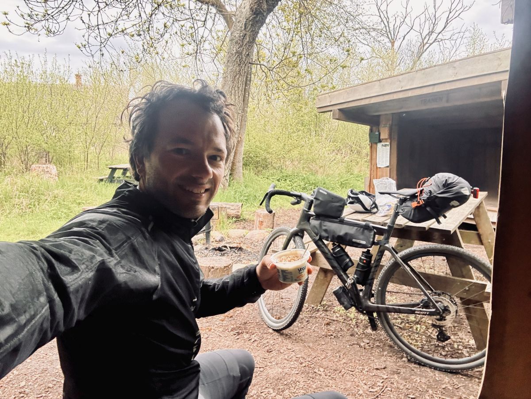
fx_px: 353
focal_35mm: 23
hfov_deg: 73.9
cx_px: 266
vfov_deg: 58.9
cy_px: 200
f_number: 1.9
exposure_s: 1/40
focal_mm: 2.69
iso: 320
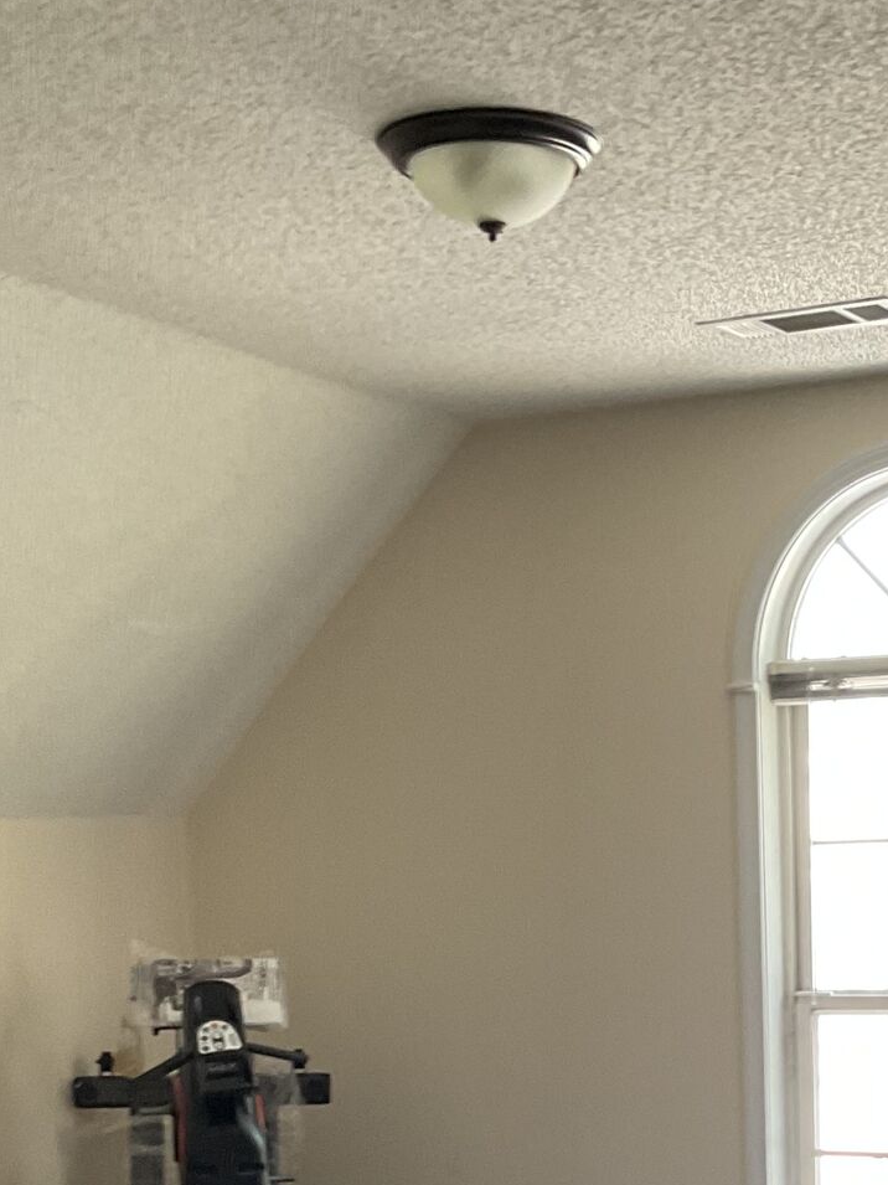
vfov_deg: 26.2
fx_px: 2395
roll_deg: +1.6
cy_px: 1214
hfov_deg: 20.7
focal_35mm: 70
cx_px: 732
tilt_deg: -9.5
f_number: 1.8
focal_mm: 3
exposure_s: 1/60
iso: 100
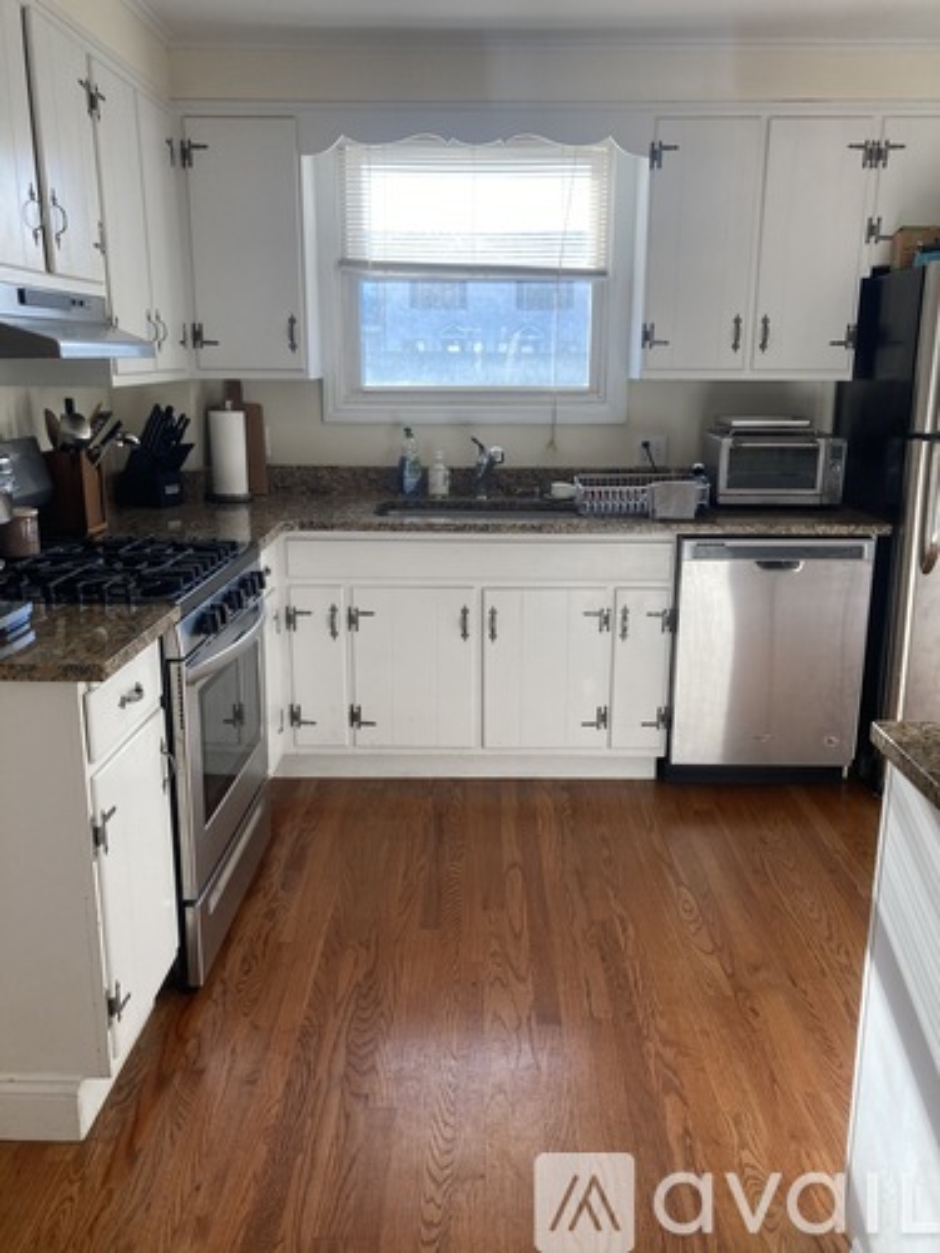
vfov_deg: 63.4
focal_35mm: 28
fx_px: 1014
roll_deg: +0.2
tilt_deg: -13.1
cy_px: 626
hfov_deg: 49.7
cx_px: 470
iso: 32
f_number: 1.8
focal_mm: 3.99
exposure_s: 1/121
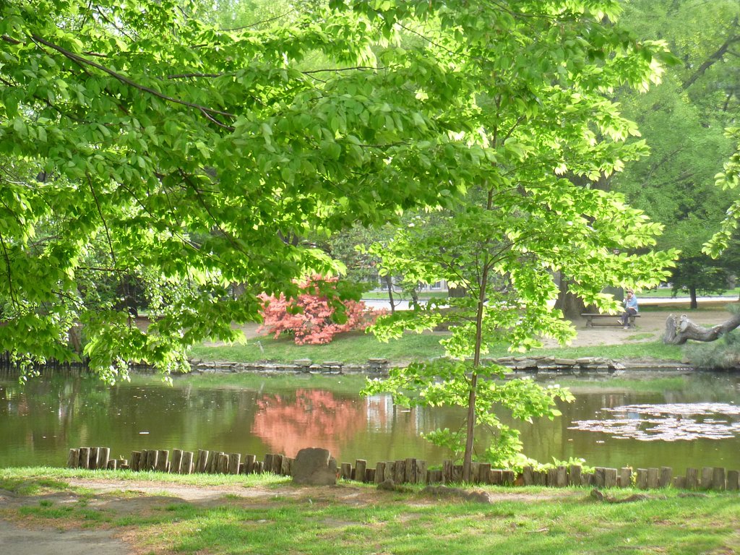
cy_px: 278
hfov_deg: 25.7
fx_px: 1625
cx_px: 370
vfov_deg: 19.4
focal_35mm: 76
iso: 200
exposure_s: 1/80
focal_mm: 13.5
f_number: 4.1
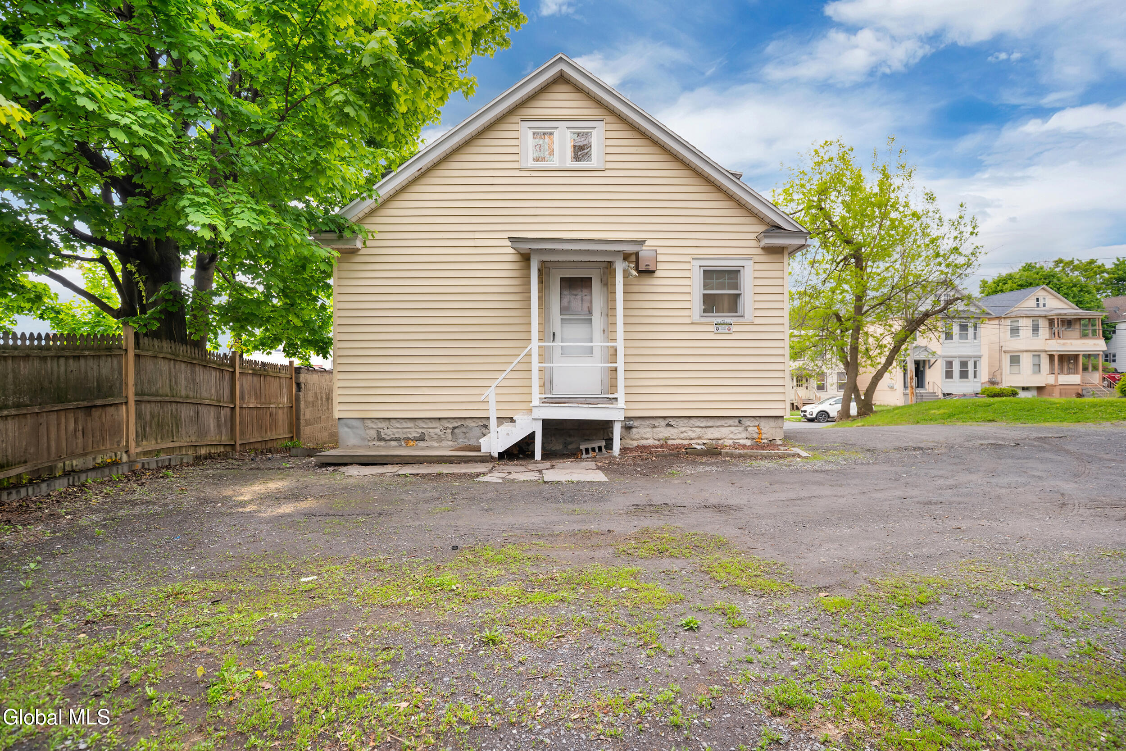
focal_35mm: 16
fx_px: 500
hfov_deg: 96.7
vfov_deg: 73.8
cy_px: 376
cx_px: 563
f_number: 4.5
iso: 250
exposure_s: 1/160
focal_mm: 16
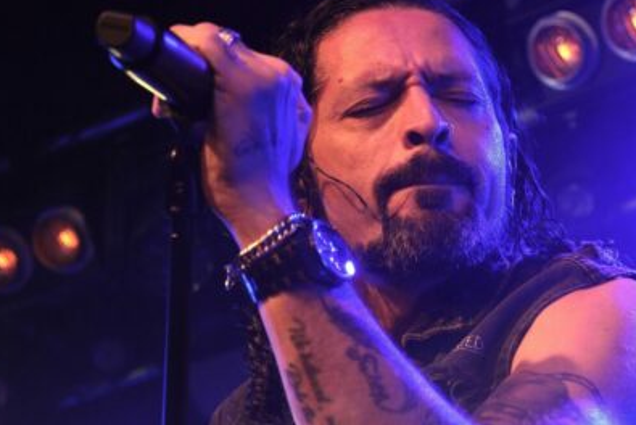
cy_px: 258
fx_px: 2422
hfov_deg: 14.8
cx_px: 549
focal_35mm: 137
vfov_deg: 10.0
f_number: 4.5
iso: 1250
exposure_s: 1/160
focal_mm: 47
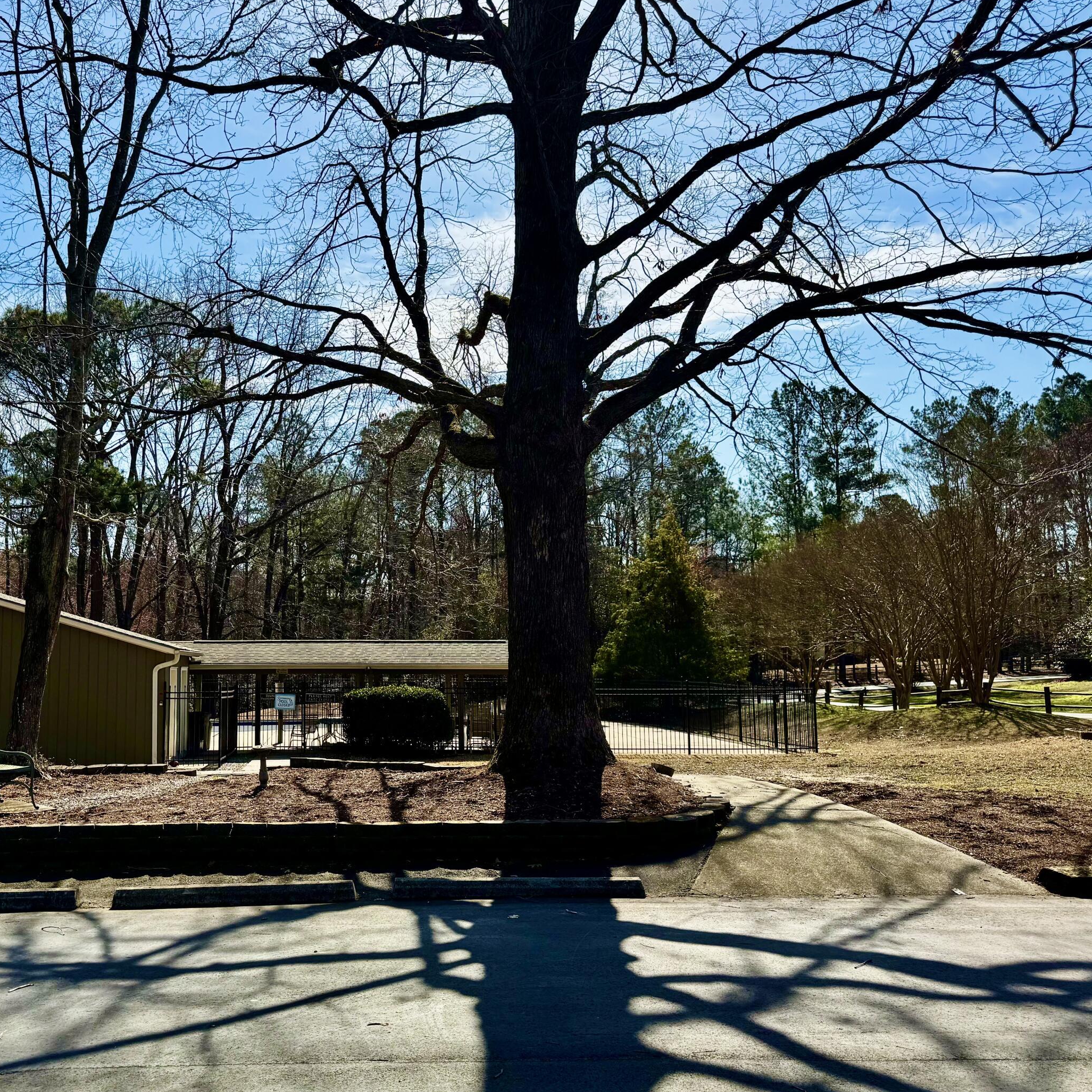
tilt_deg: +5.2
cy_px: 557
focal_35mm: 31
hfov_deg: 51.0
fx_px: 1106
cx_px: 319
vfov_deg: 52.5
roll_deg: -0.1
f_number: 1.78
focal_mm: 6.76
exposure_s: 1/4950
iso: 80
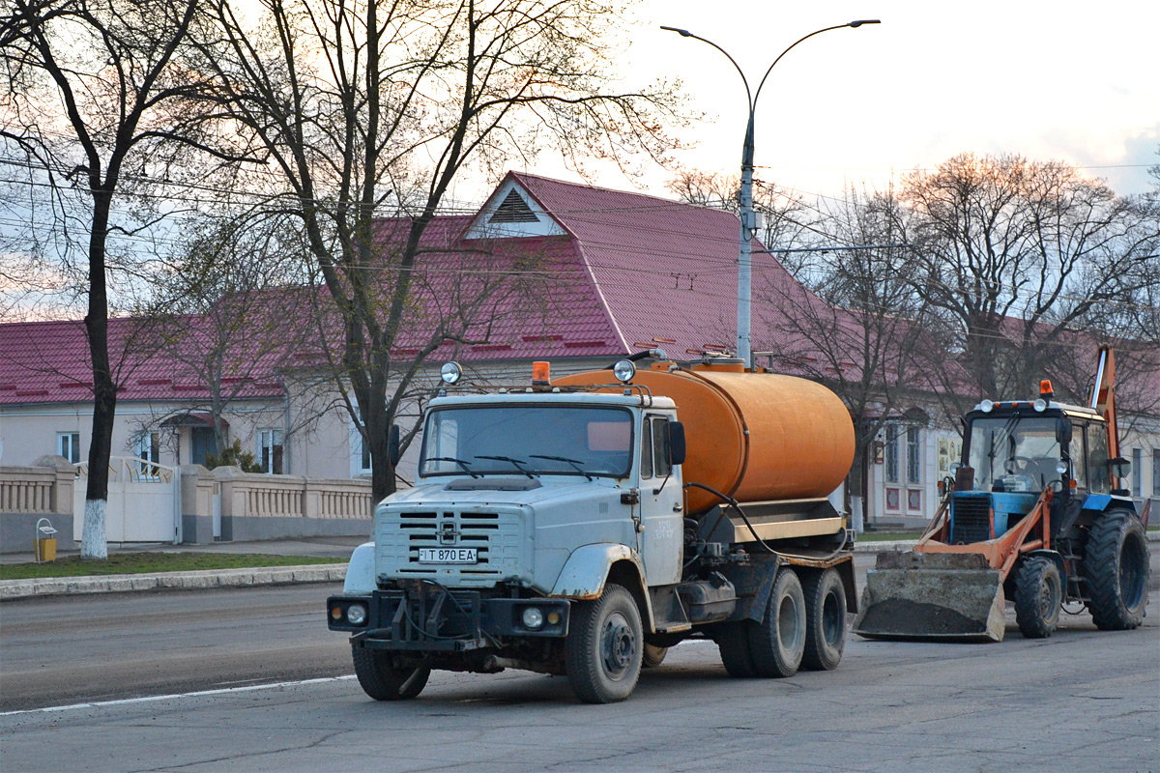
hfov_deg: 26.0
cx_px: 580
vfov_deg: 17.5
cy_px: 386
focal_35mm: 78
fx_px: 2513
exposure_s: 1/200
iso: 500
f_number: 5
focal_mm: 52
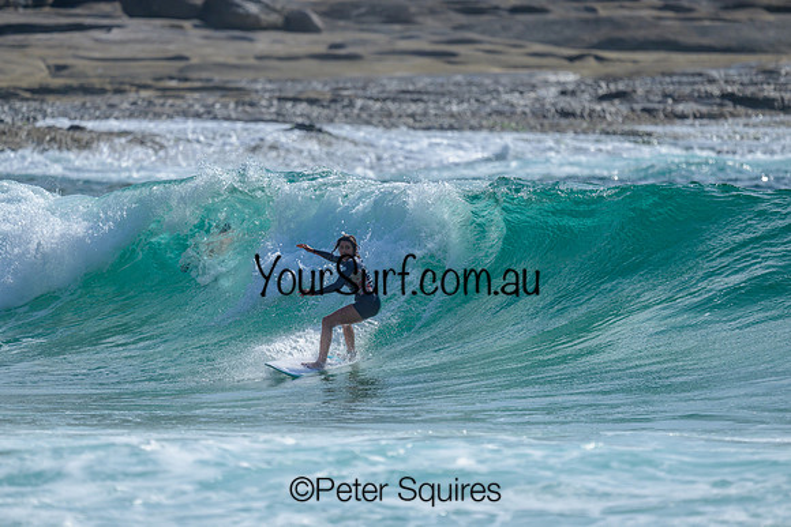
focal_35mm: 800
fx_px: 17581
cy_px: 264
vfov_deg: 1.7
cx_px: 396
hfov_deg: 2.6
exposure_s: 1/2000
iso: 180
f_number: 6.3
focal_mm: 800
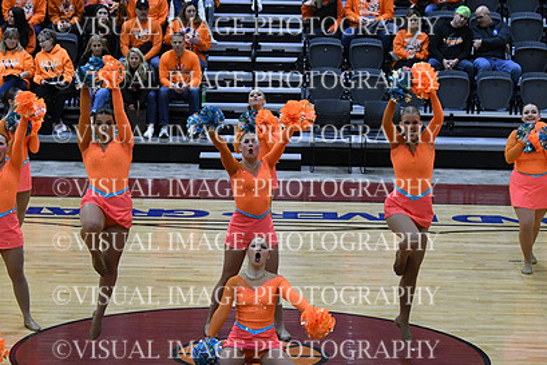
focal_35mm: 149
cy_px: 215
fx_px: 2265
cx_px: 246
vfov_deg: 9.2
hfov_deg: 13.8
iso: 4000
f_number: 4
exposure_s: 1/500
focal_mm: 70
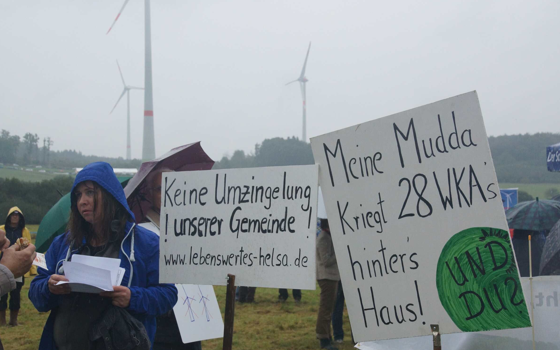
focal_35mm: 70
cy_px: 179
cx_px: 278
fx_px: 1061
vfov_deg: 18.7
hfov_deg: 29.6
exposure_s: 1/750
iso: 800
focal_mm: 45
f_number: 8
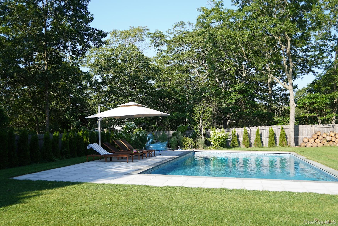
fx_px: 338
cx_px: 169
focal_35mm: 36
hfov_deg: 53.1
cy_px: 113
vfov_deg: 36.9
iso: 100
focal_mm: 24
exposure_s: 1/320
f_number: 4
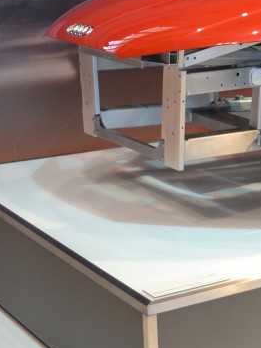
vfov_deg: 18.3
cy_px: 1
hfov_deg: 13.1
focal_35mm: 105
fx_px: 1056
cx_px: 428
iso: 400
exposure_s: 1/60
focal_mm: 22
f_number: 4
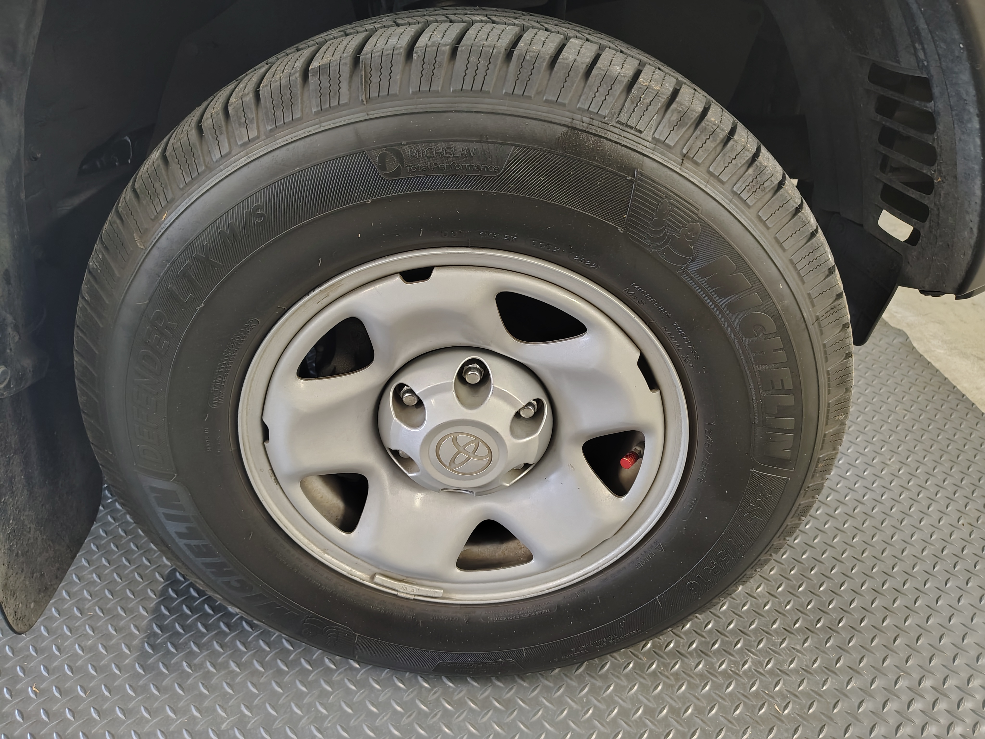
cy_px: 370
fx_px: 683
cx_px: 492
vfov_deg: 56.8
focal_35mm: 24
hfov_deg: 71.6
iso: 771
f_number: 1.8
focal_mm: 5.56
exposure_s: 1/60
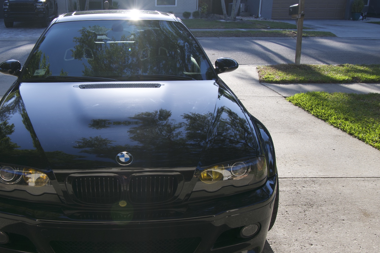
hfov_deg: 46.6
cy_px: 135
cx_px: 124
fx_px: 433
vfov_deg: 32.6
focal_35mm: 41
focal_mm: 20
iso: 220
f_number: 8
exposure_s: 1/250
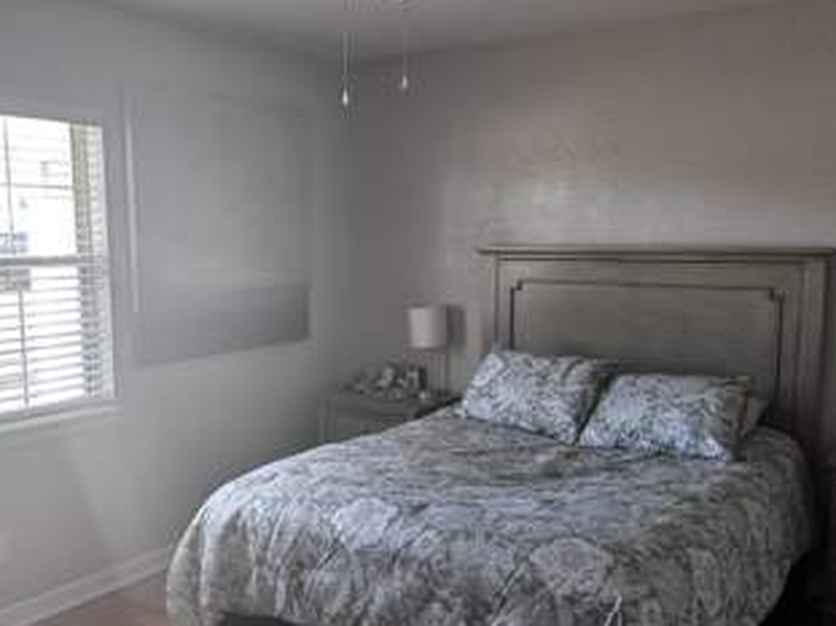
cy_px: 343
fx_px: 893
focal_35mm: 37
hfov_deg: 50.0
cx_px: 360
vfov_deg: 38.6
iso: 100
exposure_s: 1/121
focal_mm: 6.86
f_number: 1.78
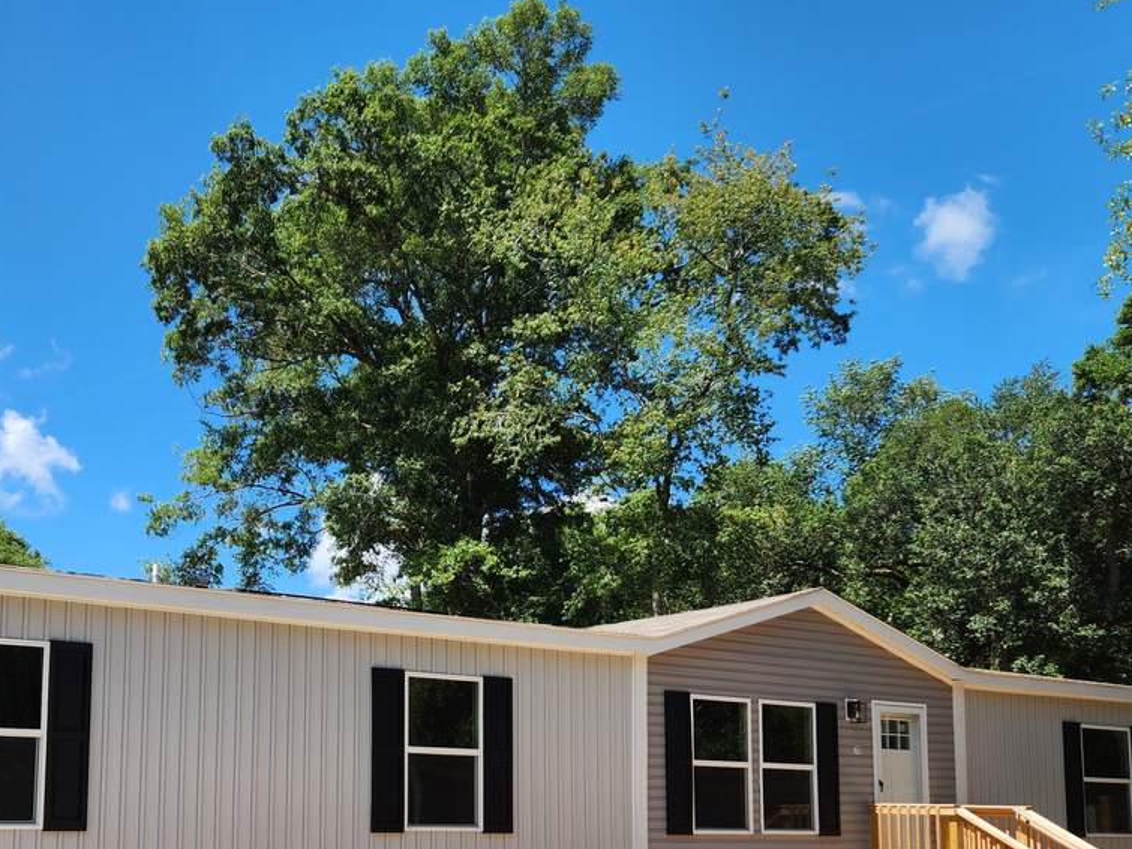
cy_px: 684
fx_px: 1275
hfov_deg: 47.1
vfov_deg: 35.6
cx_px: 376
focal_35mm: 39
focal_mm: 5.4
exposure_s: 1/1099
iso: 20
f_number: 1.8
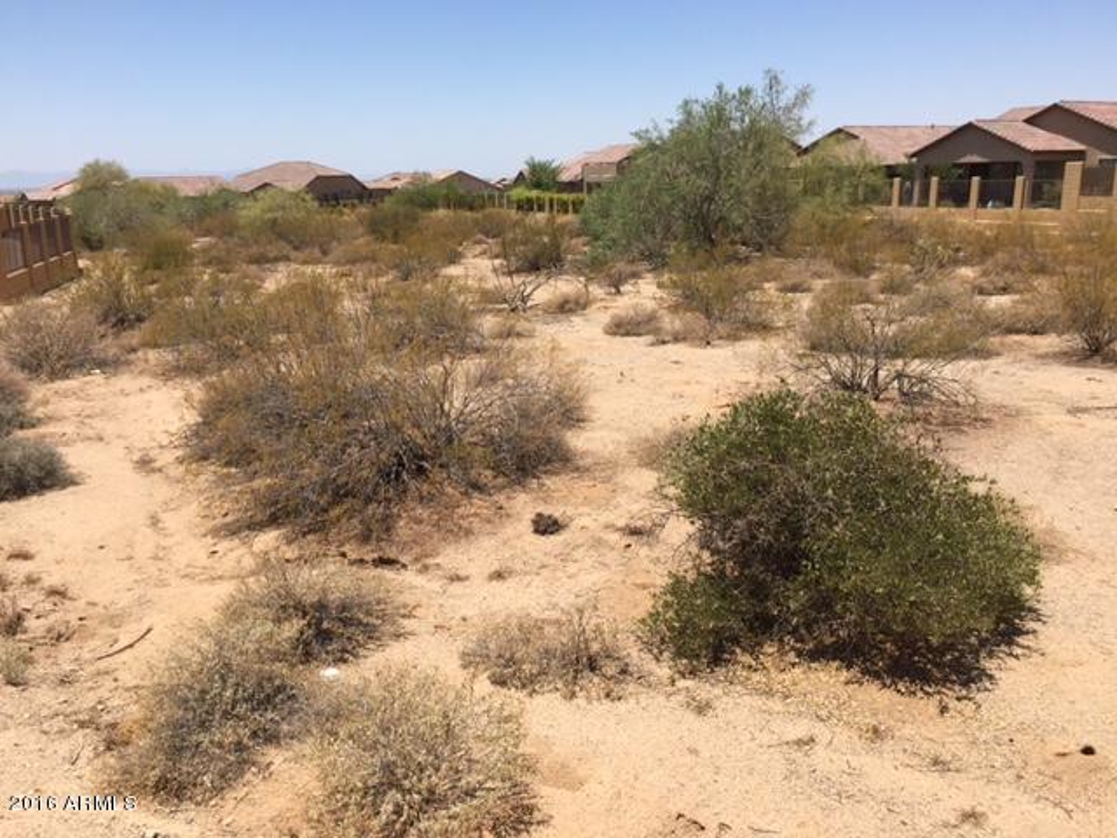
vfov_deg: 48.2
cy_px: 419
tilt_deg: -12.5
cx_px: 558
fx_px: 936
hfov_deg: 61.7
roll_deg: +0.6
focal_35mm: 29
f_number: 2.2
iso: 32
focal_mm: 4.15
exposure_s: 1/2083
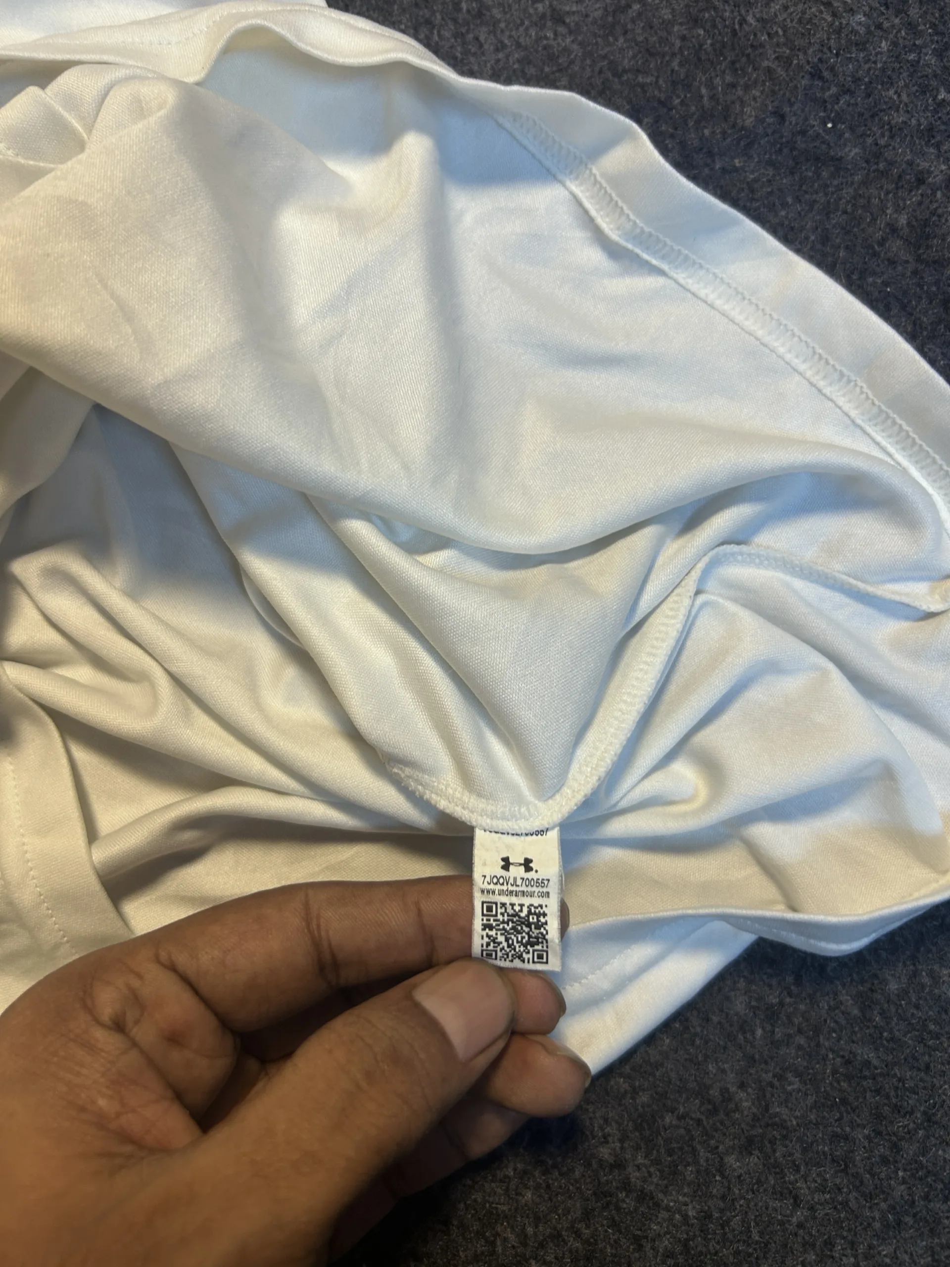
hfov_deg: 53.1
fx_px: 951
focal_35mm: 26
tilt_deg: -71.6
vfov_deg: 67.3
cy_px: 634
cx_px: 475
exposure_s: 1/50
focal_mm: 5.7
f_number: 1.5
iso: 80
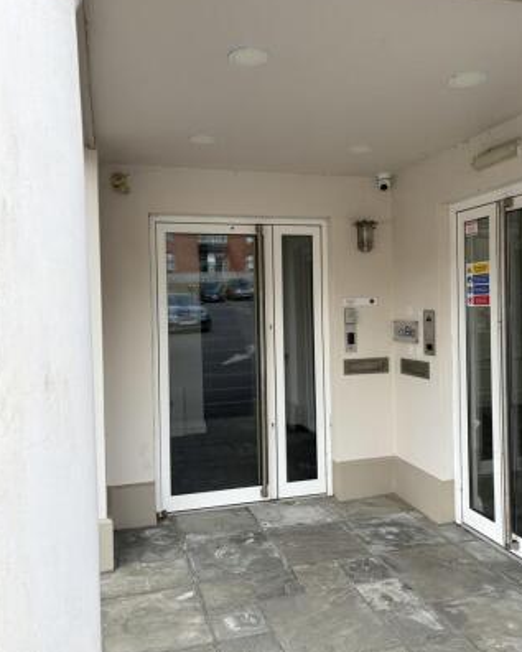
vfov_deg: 62.2
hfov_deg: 51.5
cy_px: 312
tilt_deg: +0.4
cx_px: 260
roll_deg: +1.2
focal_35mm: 28
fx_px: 541
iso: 50
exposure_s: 1/527
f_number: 1.6
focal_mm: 5.96
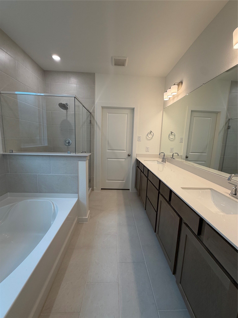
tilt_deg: -8.4
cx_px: 119
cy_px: 159
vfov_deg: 102.1
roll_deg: -2.1
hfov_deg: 85.7
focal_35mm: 14
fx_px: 128
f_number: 2.2
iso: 80
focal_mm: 2.22
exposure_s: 1/120
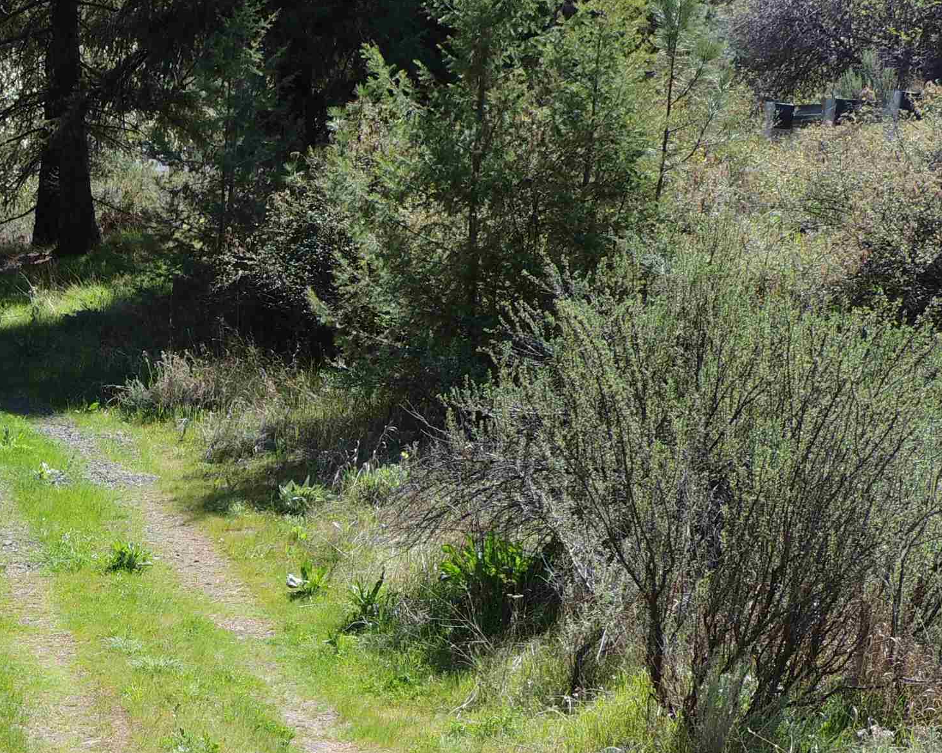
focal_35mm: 88
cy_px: 614
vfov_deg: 17.3
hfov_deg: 21.4
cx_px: 132
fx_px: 2453
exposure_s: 1/500
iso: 100
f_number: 3.4
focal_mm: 7.6
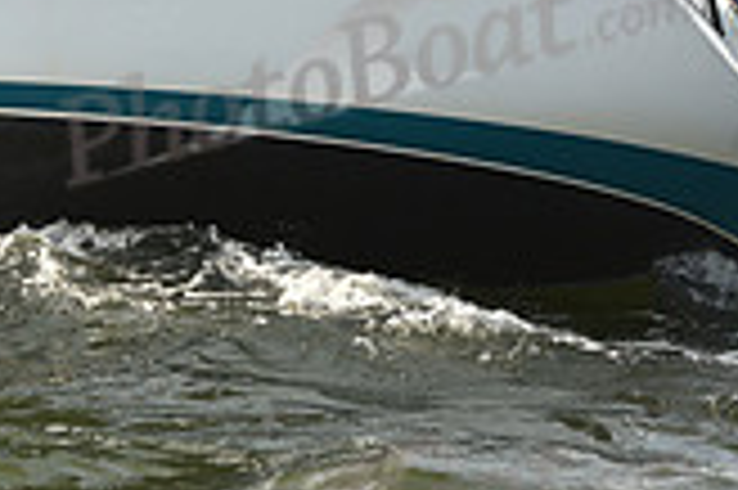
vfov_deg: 5.5
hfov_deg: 8.2
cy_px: -101
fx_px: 5079
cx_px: -171
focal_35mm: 248
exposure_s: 1/800
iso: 250
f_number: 6.3
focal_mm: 70
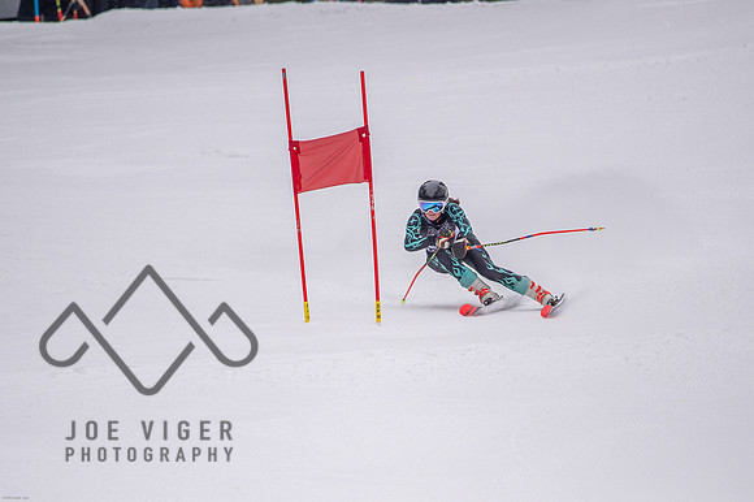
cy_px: 355
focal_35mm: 872
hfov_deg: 2.4
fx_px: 18259
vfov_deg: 1.6
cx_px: 398
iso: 2000
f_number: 6.3
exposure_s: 1/3200
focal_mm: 600
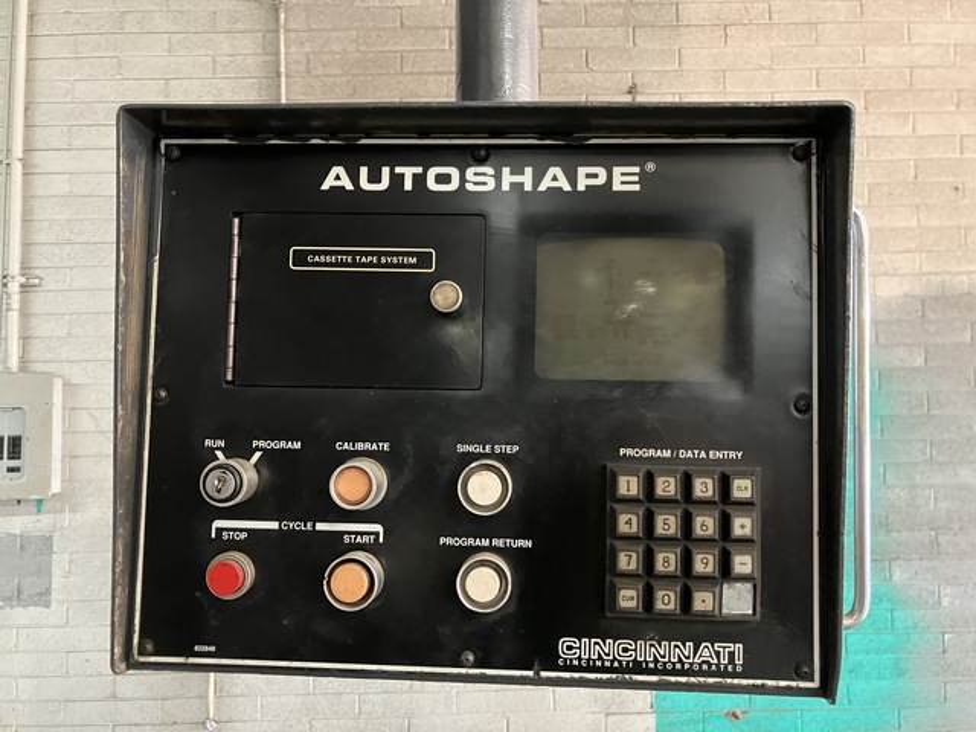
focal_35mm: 28
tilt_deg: +4.1
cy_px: 366
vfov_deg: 49.7
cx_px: 488
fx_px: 789
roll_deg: +2.3
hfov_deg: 63.4
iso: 400
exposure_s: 1/30
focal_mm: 3.99
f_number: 1.8
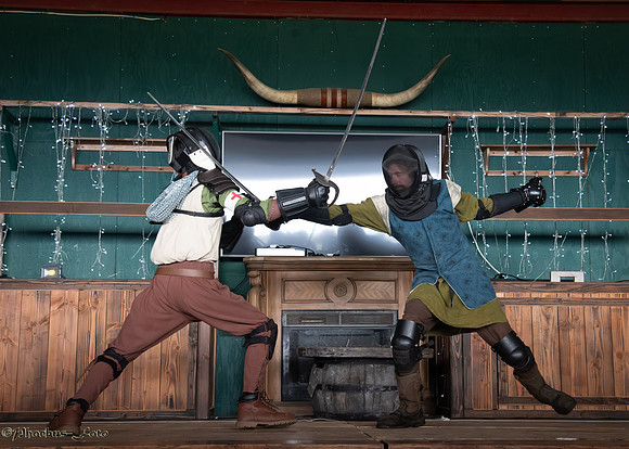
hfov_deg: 32.3
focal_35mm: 61
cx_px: 352
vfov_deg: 23.4
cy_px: 238
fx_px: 1086
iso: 8000
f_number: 5.6
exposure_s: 1/320
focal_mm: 46
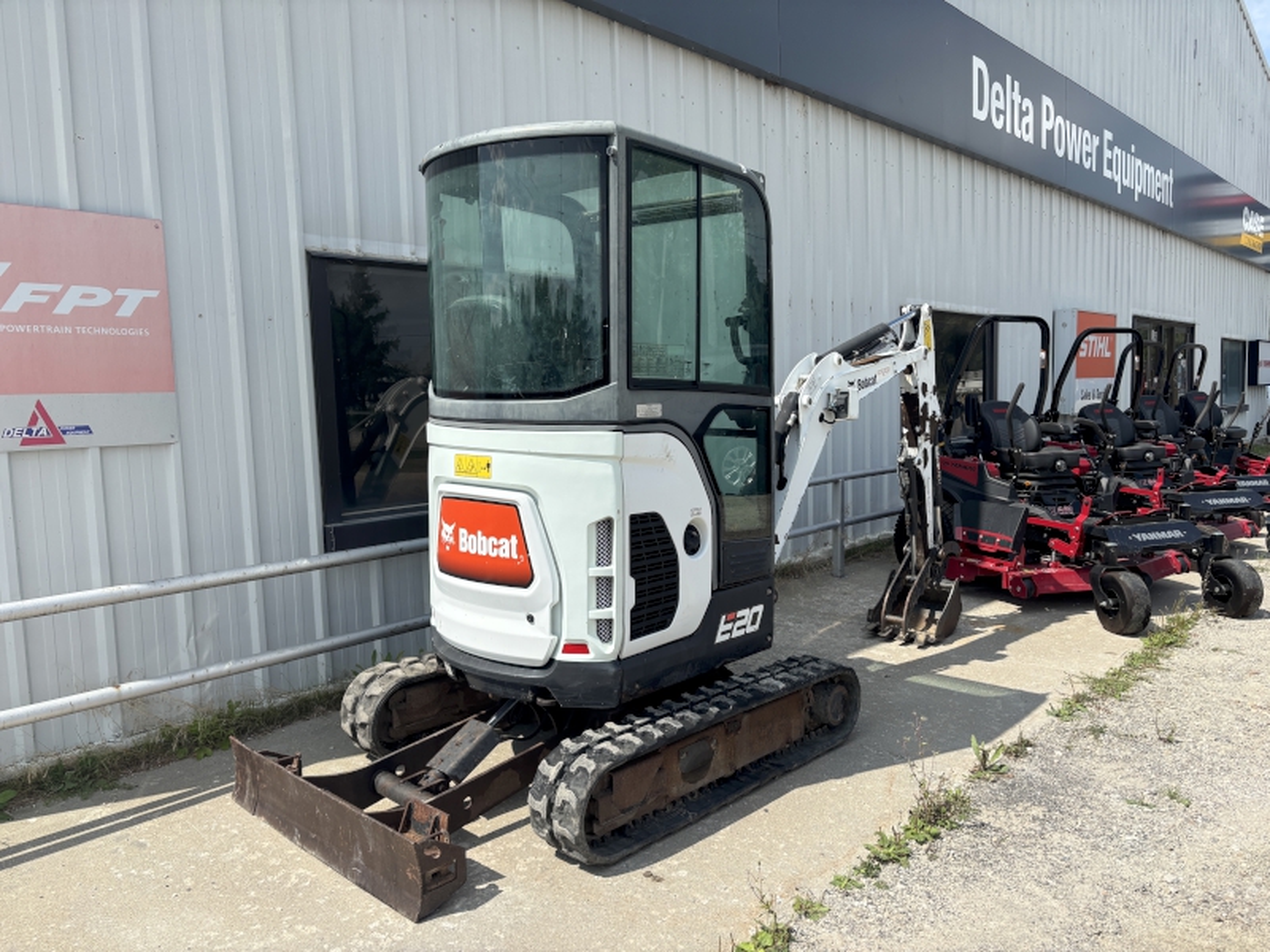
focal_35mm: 26
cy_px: 476
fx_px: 954
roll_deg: +1.7
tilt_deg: -5.0
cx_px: 635
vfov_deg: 53.1
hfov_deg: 67.3
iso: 50
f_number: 1.6
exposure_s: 1/3311
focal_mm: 5.96
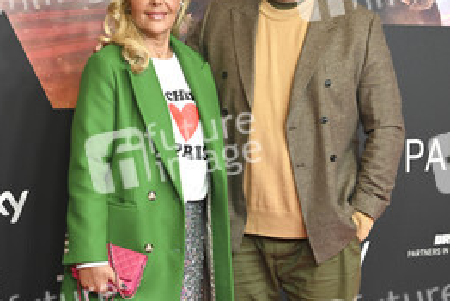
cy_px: 239
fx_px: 1163
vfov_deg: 14.6
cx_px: 223
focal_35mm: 93
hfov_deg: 21.9
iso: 800
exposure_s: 1/160
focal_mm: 61
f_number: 6
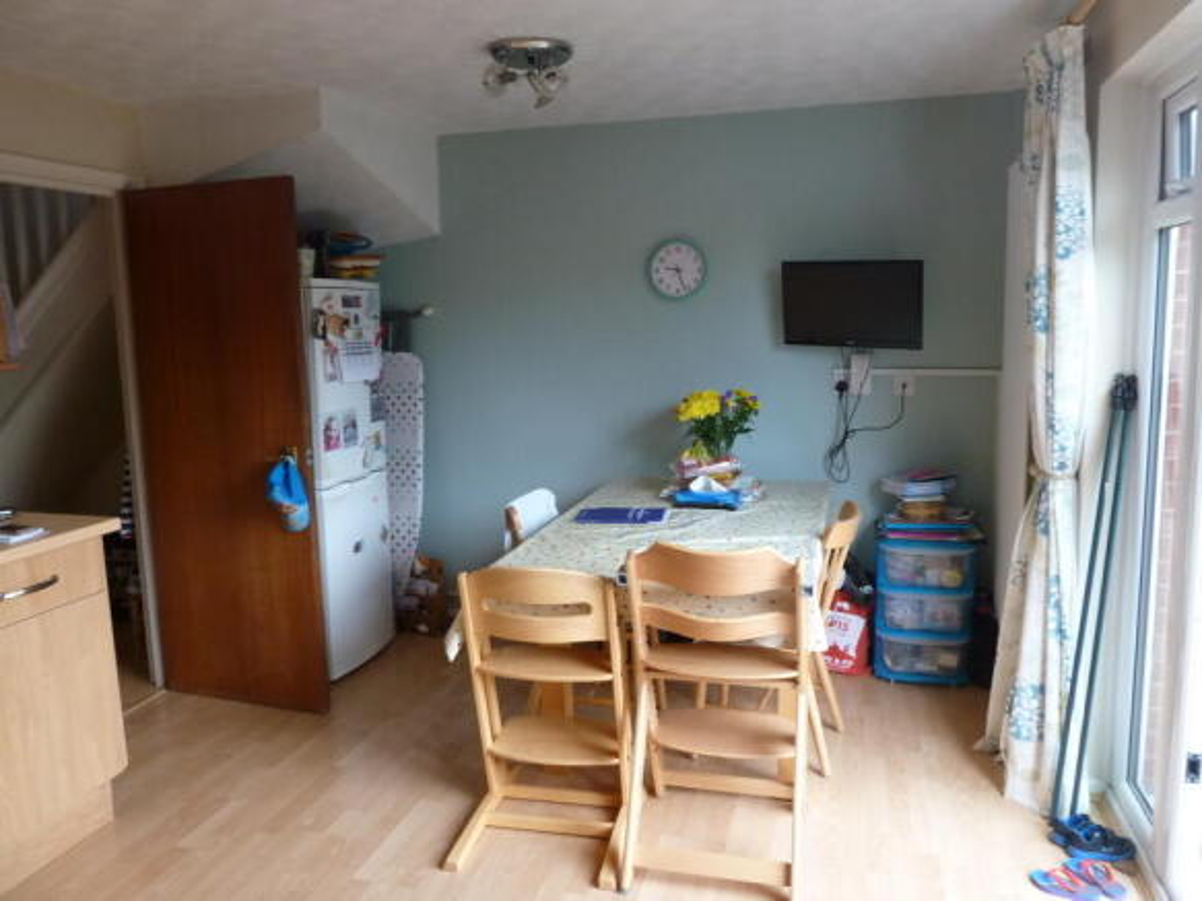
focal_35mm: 25
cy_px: 450
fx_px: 868
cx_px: 601
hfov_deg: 69.4
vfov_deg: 54.9
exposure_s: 1/30
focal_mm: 4.1
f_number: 3.3
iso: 250
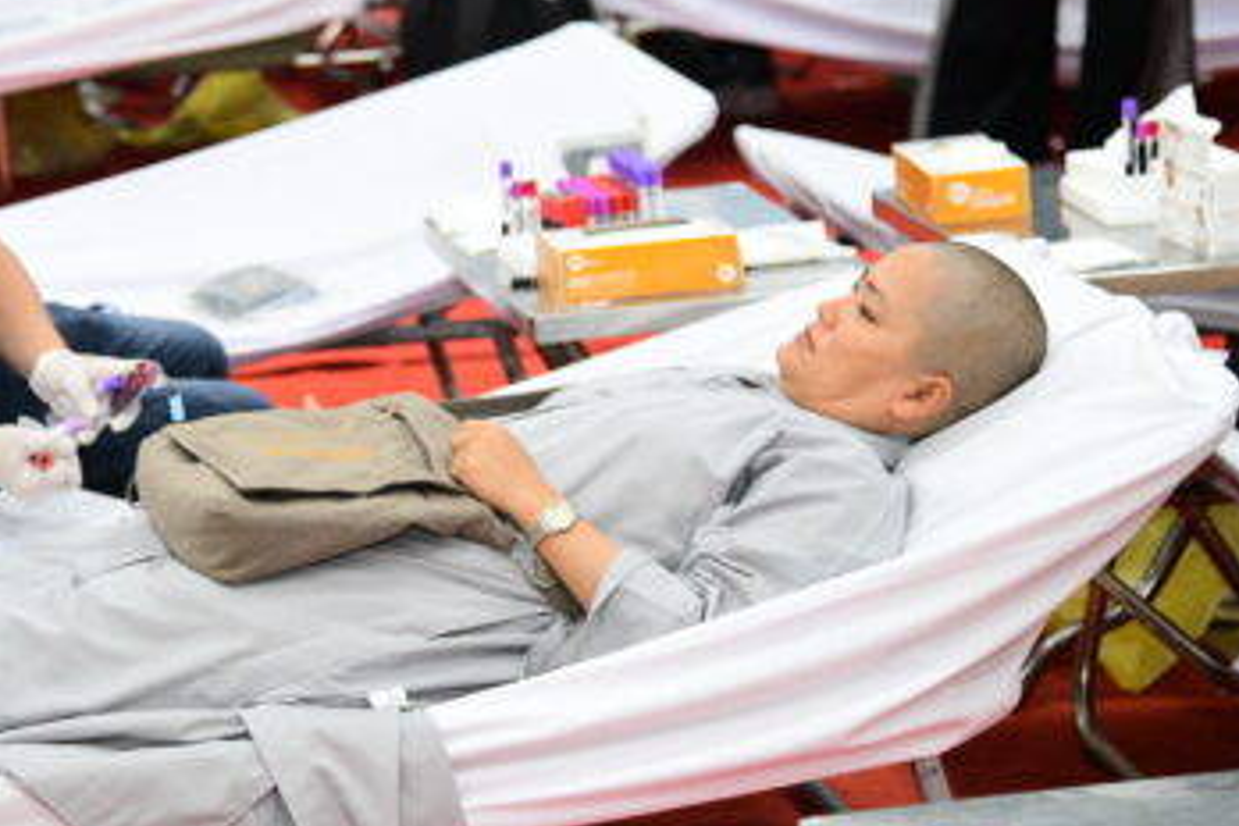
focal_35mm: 118
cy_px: 255
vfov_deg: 11.6
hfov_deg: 17.3
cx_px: 363
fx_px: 4061
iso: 5000
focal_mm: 78
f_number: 4
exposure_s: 1/250
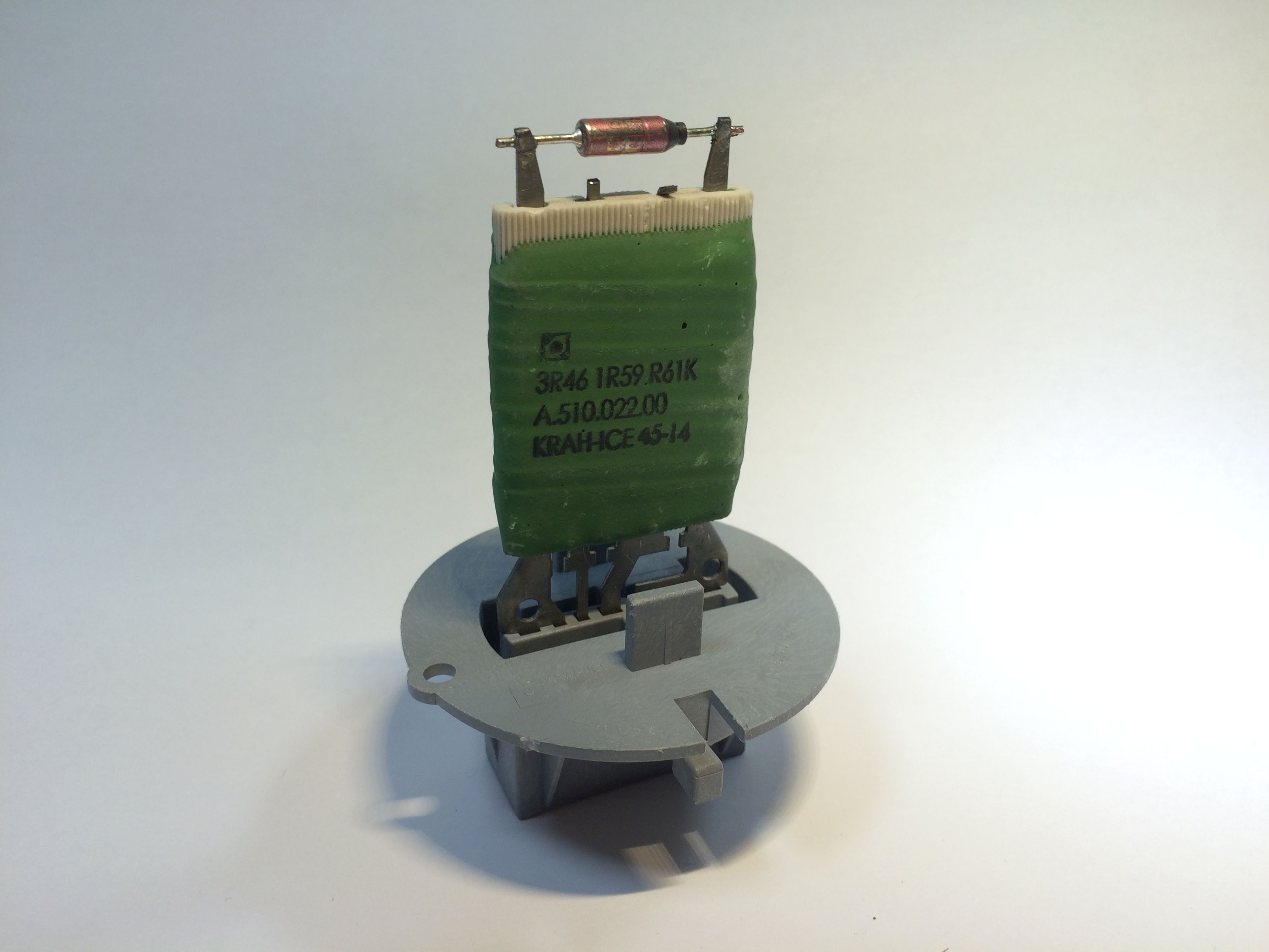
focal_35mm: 29
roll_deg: -0.4
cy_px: 476
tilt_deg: -26.2
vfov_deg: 48.2
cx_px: 634
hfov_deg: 61.7
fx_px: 1063
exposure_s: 1/50
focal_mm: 4.15
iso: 40
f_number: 2.2
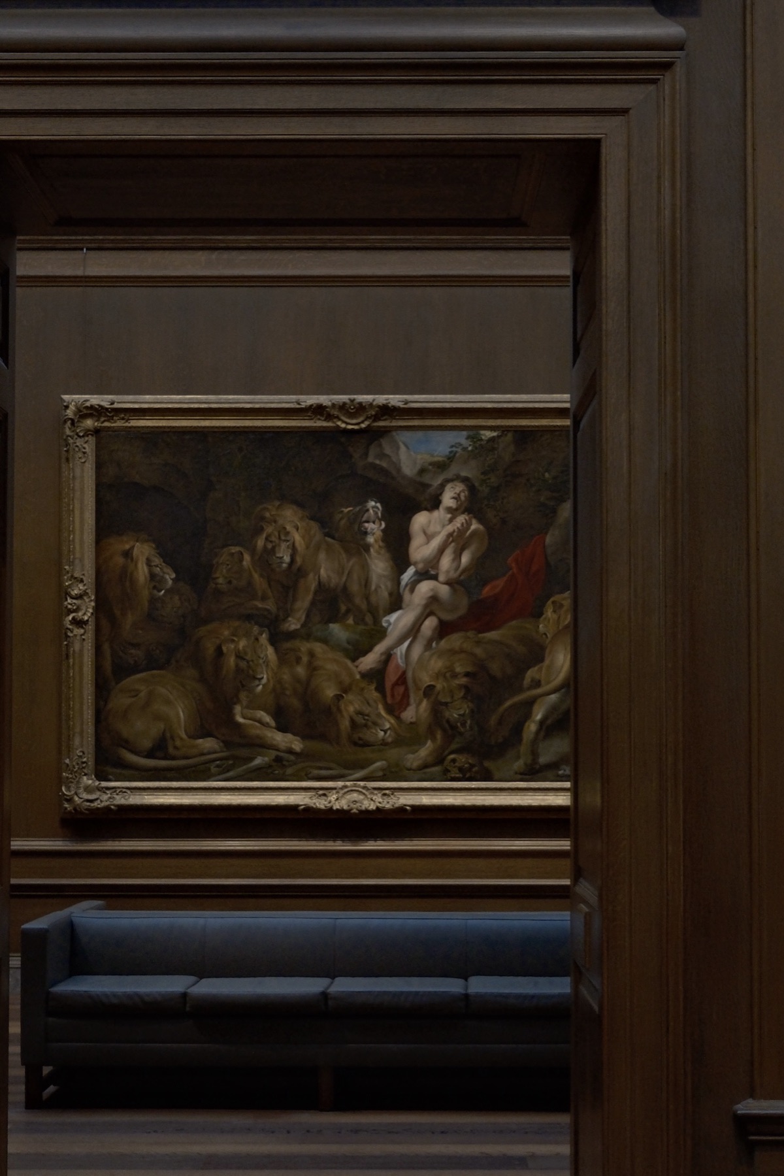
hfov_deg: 37.9
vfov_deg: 54.4
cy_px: 588
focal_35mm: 35
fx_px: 1143
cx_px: 392
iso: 800
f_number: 2.8
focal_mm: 23
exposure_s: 1/70
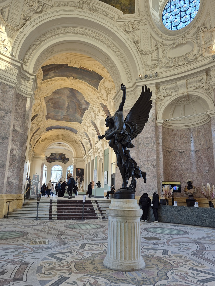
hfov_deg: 56.8
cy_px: 149
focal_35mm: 24
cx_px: 103
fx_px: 199
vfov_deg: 71.6
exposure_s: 1/100
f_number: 1.8
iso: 25
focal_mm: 5.4
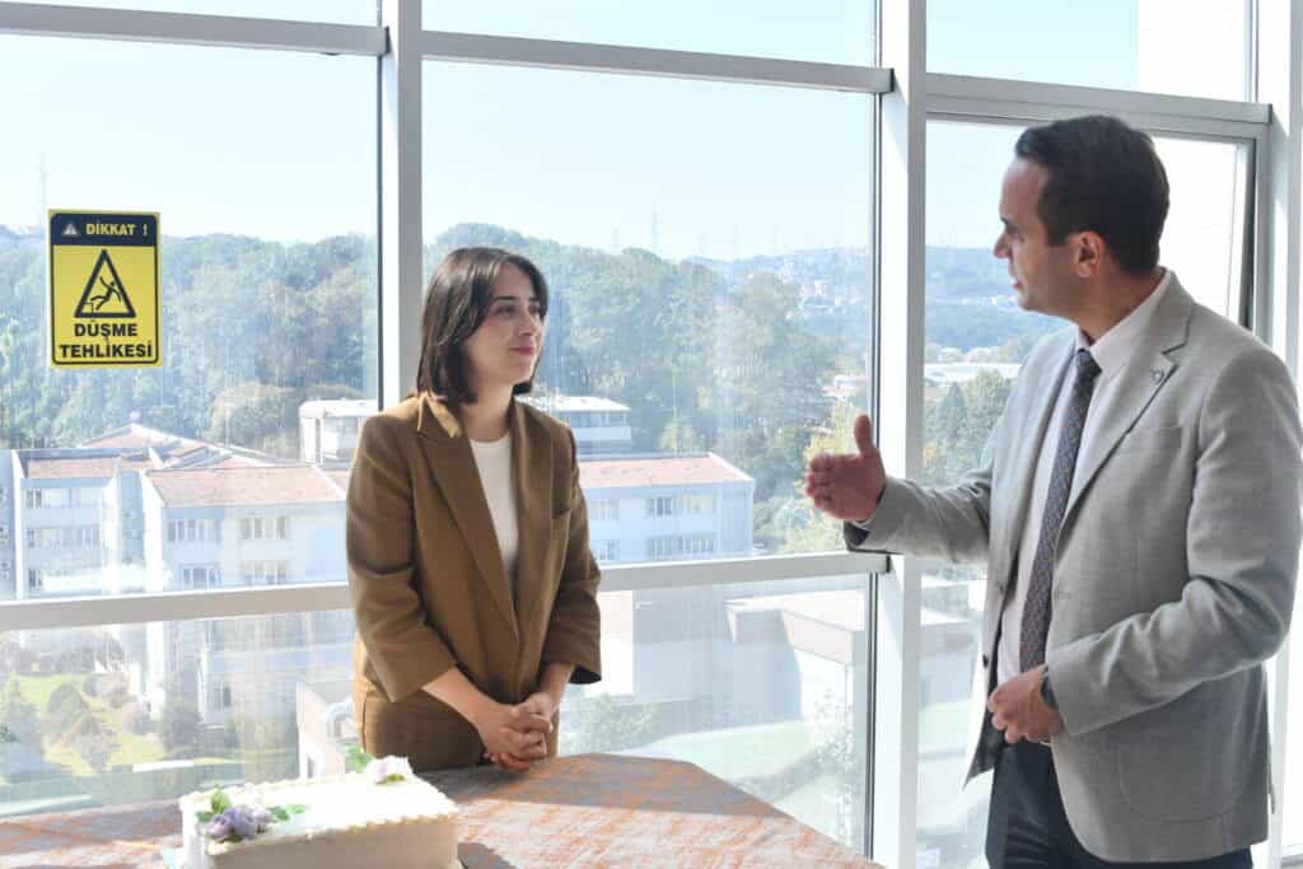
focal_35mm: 42
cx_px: 652
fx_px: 1520
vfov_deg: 31.9
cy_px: 434
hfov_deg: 46.4
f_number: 5.6
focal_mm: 28
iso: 800
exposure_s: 1/320
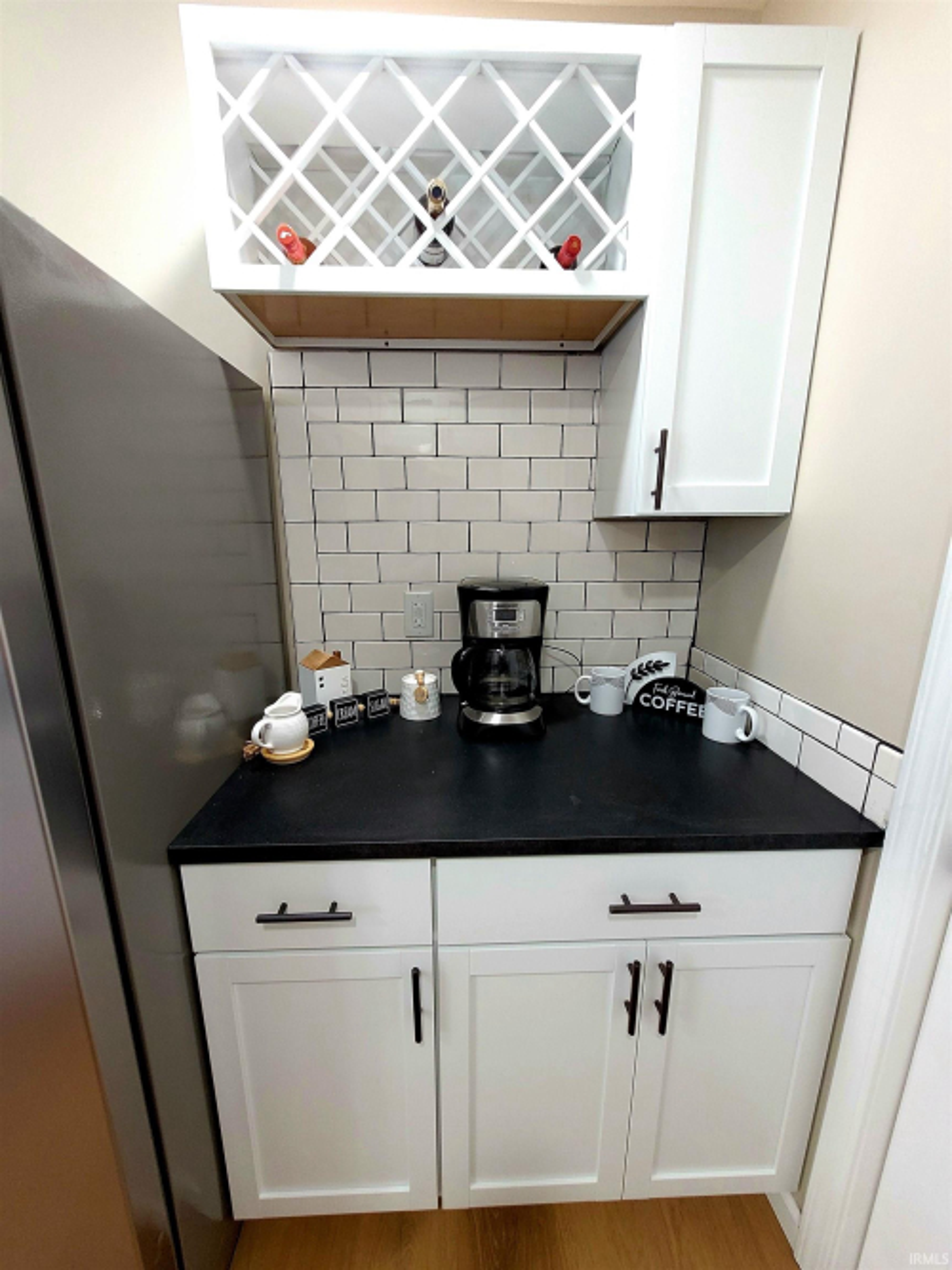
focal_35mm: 13
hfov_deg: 89.9
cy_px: 635
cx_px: 476
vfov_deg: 106.2
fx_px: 477
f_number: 2.2
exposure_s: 1/40
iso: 320
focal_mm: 1.74
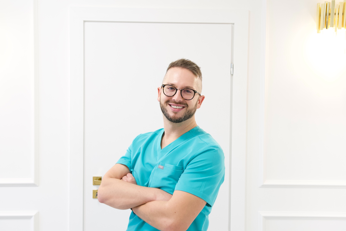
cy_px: 116
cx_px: 173
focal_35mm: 43
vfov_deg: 31.2
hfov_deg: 45.4
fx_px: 413
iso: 2500
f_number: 3.2
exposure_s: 1/250
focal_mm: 29
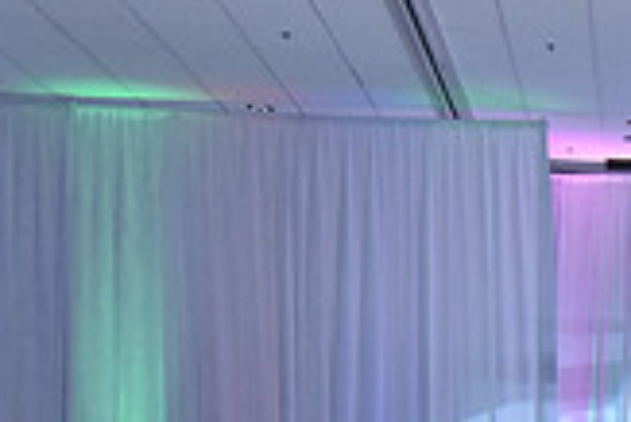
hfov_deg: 15.4
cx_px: 1003
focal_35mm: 121
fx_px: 2123
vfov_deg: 11.0
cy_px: 587
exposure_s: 1/250
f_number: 4
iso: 2000
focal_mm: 34
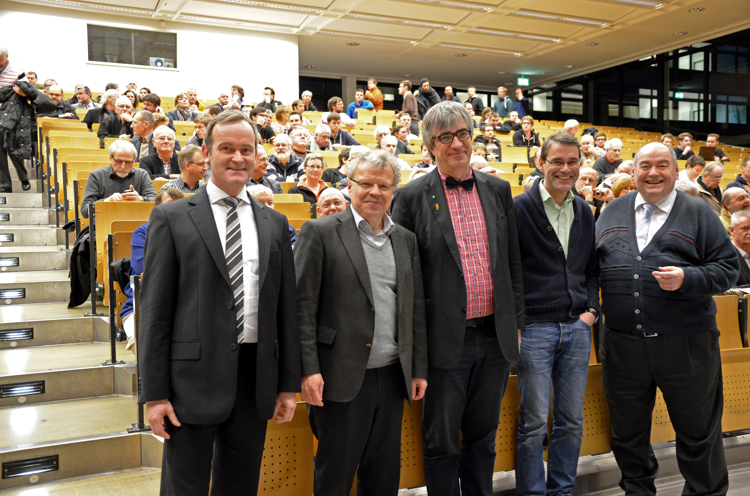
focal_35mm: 38
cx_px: 375
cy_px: 248
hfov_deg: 51.4
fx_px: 780
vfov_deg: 35.3
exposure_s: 1/30
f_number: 4
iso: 3200
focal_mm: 25
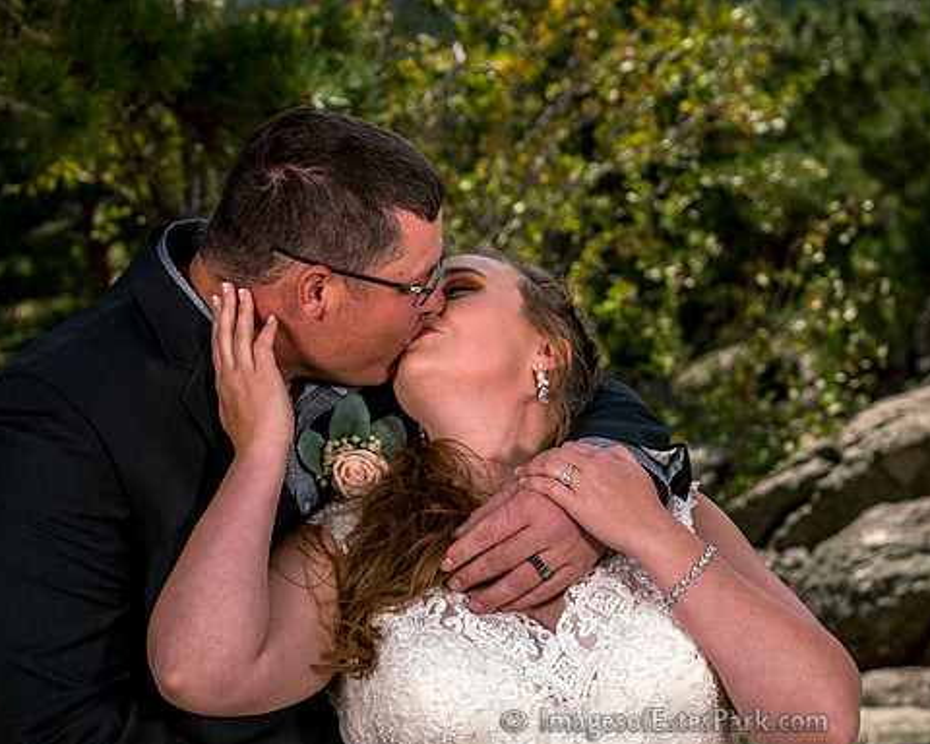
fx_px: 2340
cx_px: 397
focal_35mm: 85
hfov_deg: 22.5
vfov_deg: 18.1
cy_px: 373
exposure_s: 1/2000
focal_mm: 50
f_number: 4.5
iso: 250
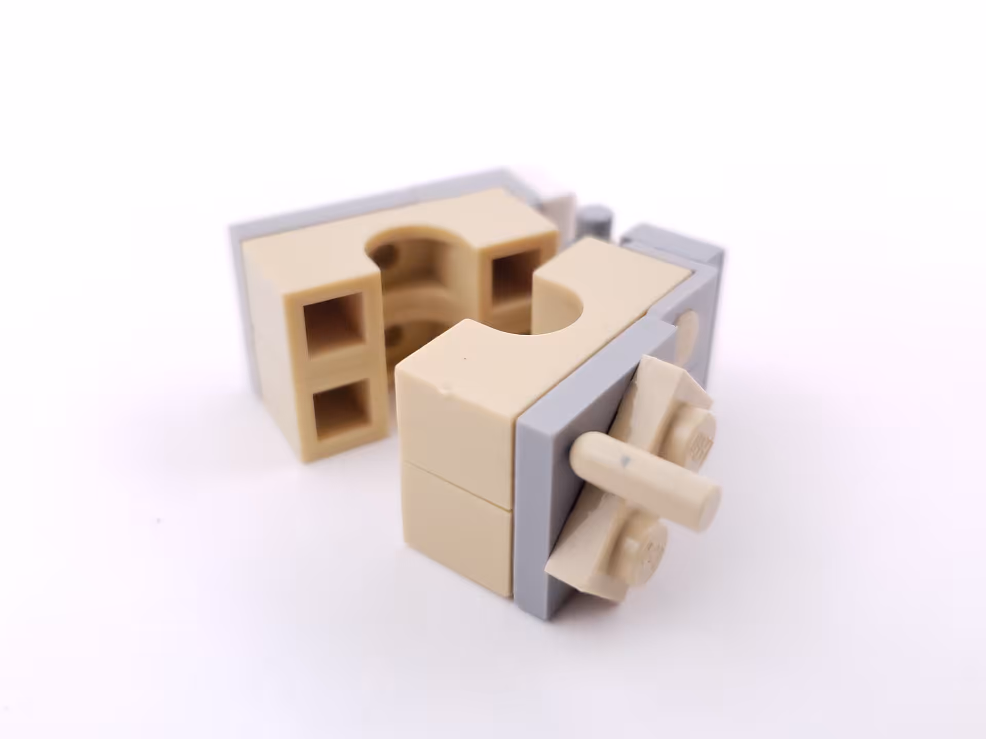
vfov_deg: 53.1
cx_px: 493
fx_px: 741
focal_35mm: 26
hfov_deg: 67.3
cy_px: 370
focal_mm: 4.3
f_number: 1.5
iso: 400
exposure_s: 1/357
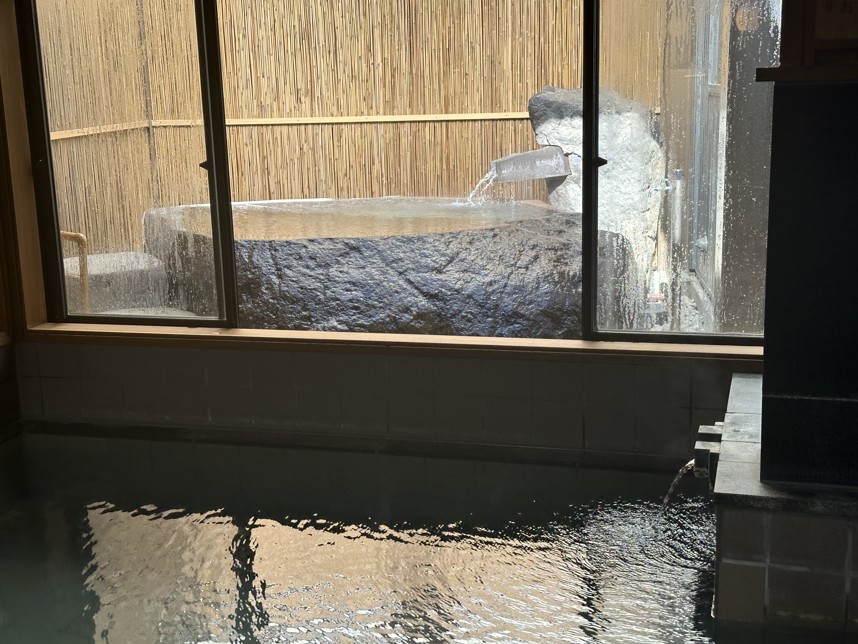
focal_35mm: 48
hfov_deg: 39.7
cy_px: 322
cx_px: 429
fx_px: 1190
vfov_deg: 30.3
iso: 64
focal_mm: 6.86
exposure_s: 1/475
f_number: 1.78
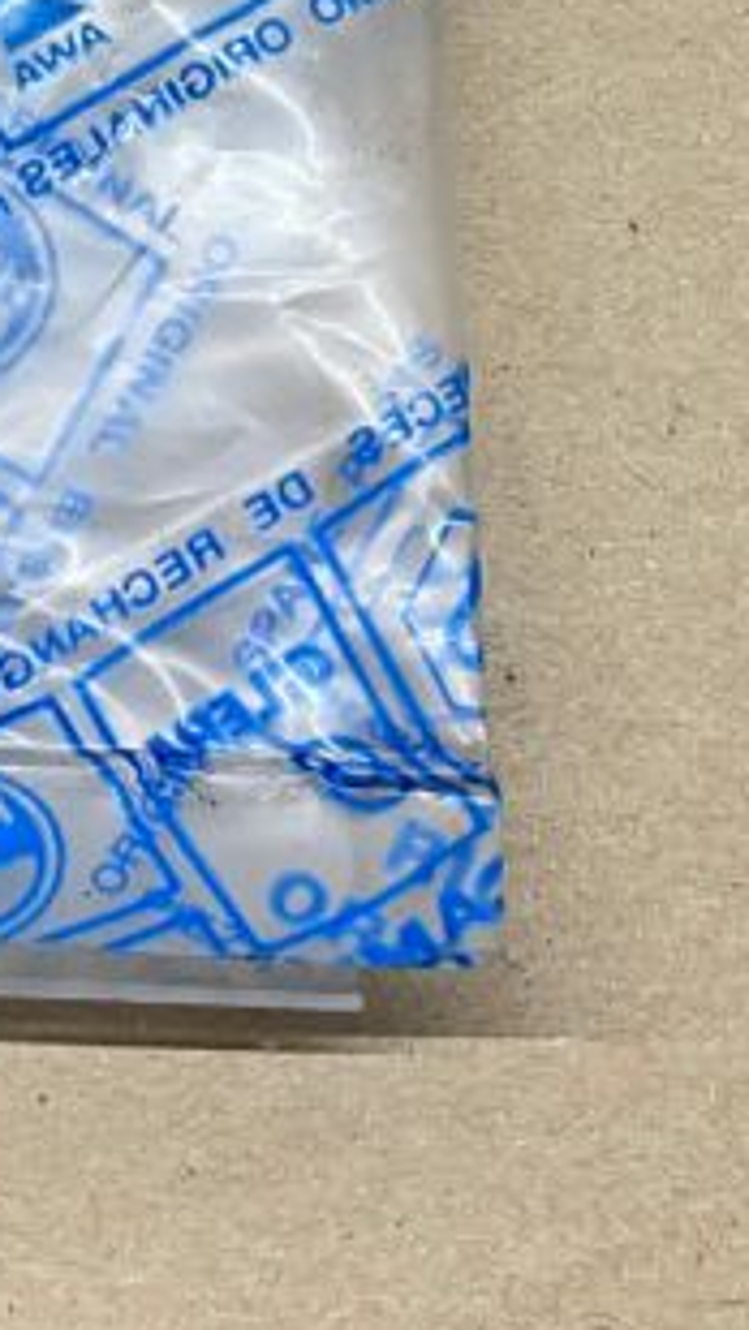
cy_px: -224
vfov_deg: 18.5
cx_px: 112
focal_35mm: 110
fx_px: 3881
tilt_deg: -70.4
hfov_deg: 11.0
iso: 50
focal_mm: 4.2
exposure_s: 1/100
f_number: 1.6
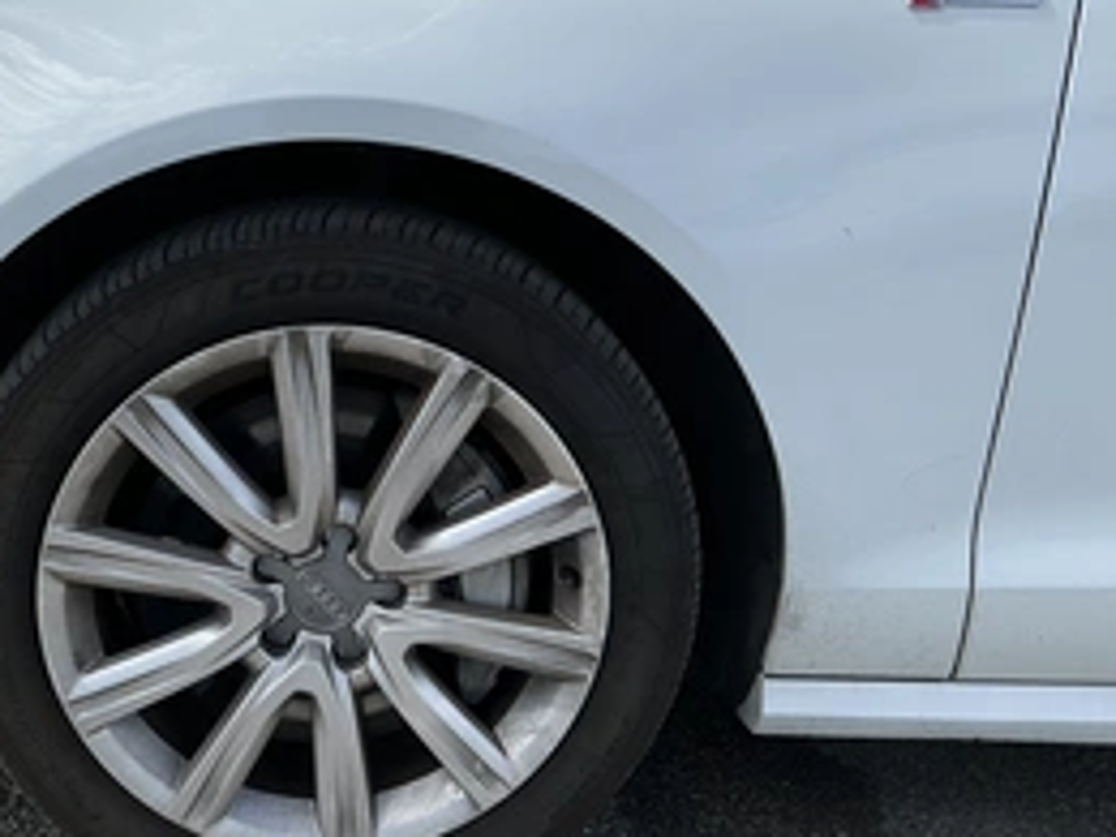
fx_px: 1386
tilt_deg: -17.7
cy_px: 515
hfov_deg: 43.1
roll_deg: -0.1
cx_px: 352
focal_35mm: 43
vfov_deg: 33.5
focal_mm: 3
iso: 25
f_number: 1.8
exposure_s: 1/1144
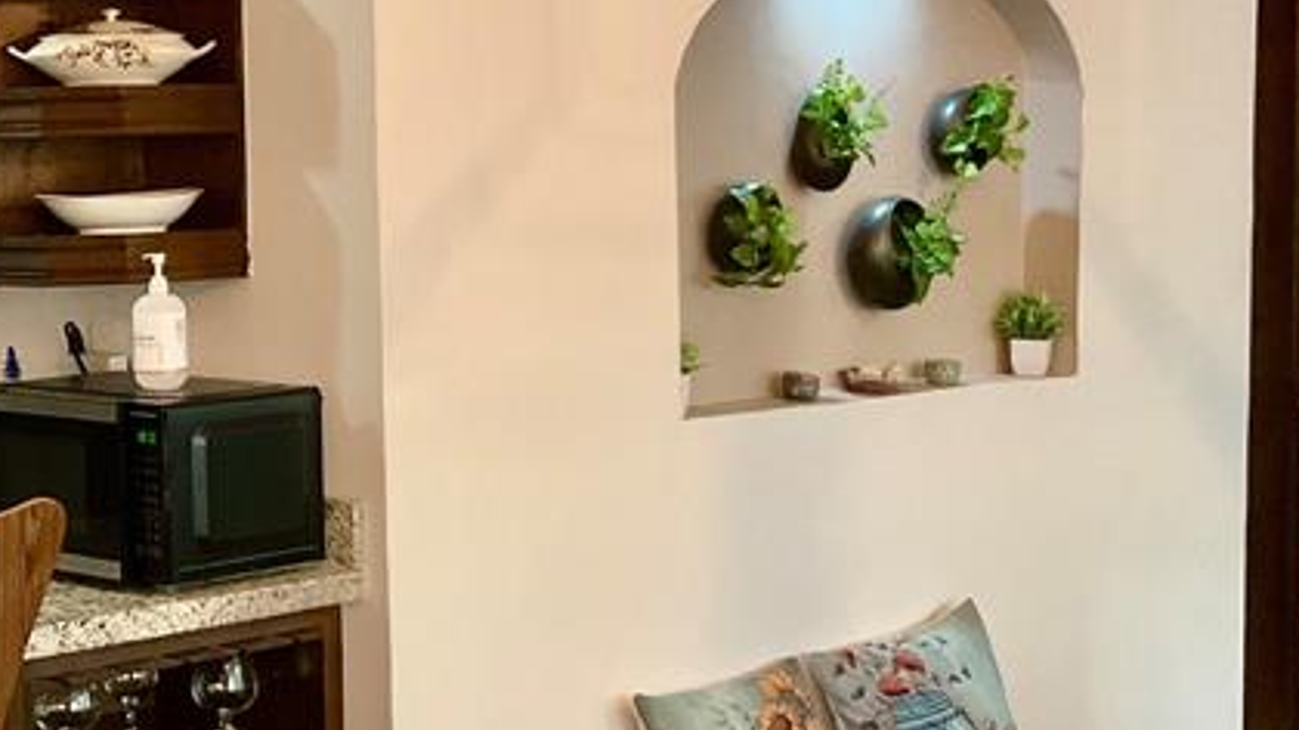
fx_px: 2652
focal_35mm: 77
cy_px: 346
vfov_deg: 15.7
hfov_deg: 26.8
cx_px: 204
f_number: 1.8
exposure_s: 1/60
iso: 250
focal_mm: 3
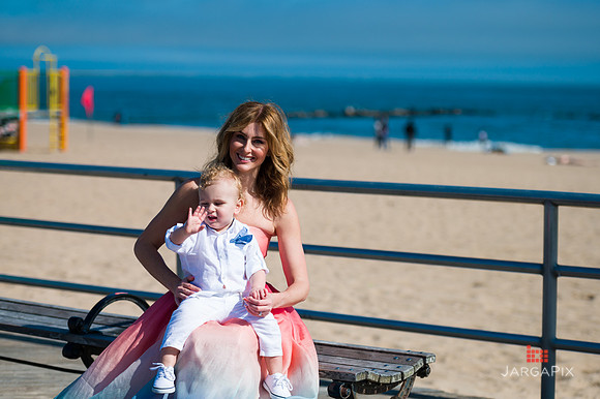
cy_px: 200
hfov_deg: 20.4
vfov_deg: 13.7
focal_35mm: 100
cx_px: 300
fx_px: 1666
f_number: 3.2
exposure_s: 1/6400
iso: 200
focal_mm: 100
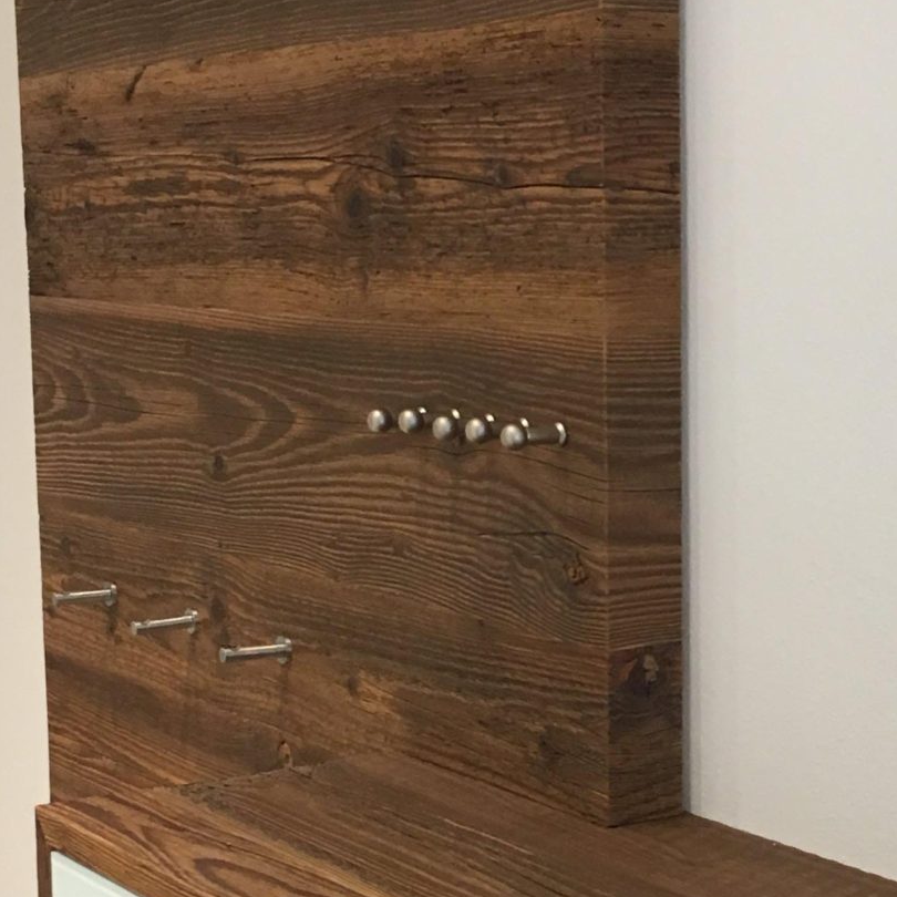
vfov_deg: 21.4
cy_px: 536
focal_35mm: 81
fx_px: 2375
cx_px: 722
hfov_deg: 21.1
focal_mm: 4.15
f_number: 2.2
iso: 100
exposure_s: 1/30
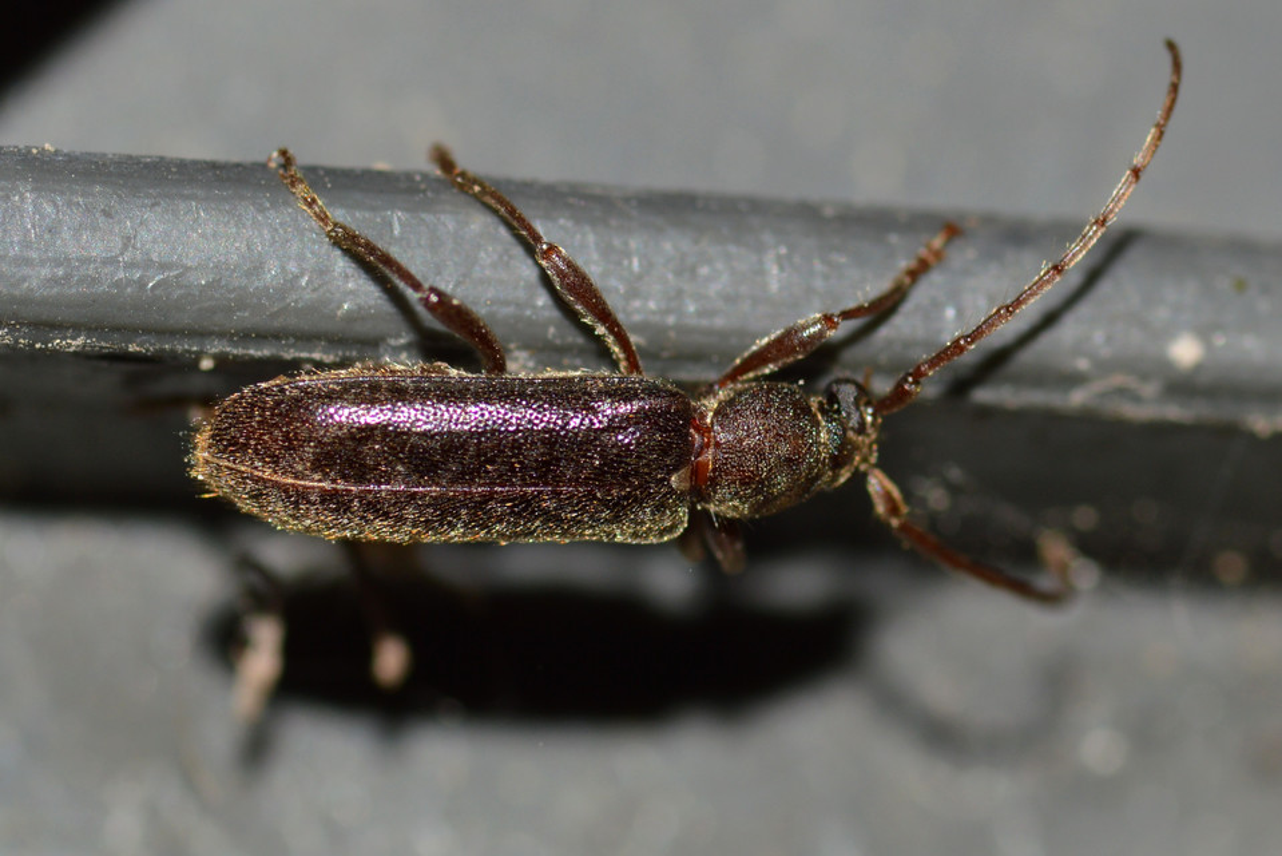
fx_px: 5343
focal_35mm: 150
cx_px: 641
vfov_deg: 9.2
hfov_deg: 13.7
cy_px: 428
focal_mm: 100
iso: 100
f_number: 13
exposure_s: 1/200
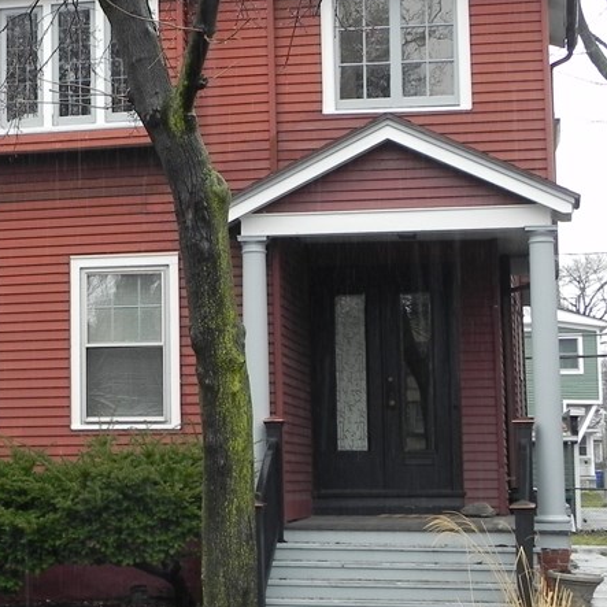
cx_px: 48
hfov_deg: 18.2
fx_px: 1865
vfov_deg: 18.5
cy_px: 307
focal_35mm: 94
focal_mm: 8.2
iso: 160
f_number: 3.5
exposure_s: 1/105
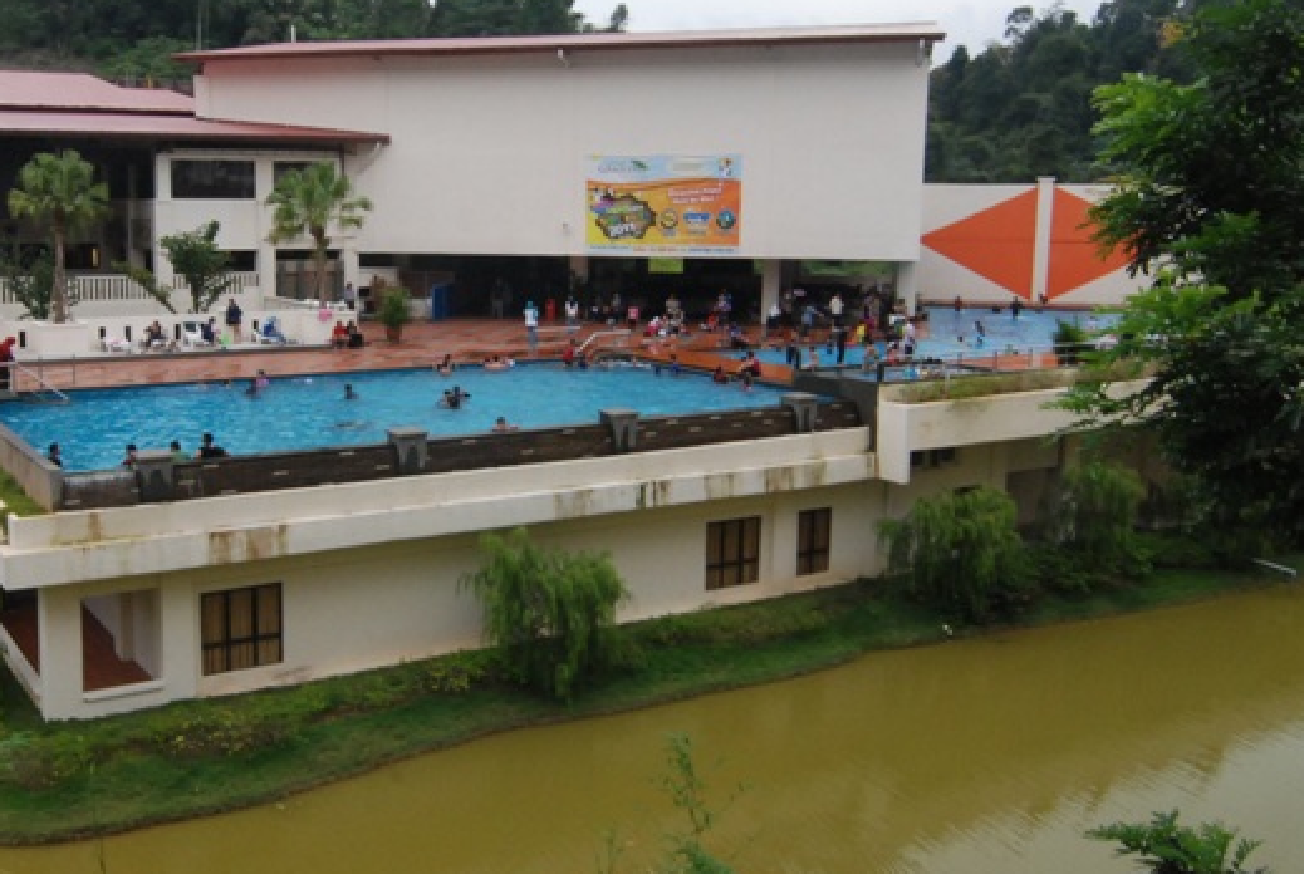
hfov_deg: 51.2
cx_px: 472
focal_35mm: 37
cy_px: 401
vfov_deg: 36.1
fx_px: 1343
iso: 800
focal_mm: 16
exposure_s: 1/30
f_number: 22
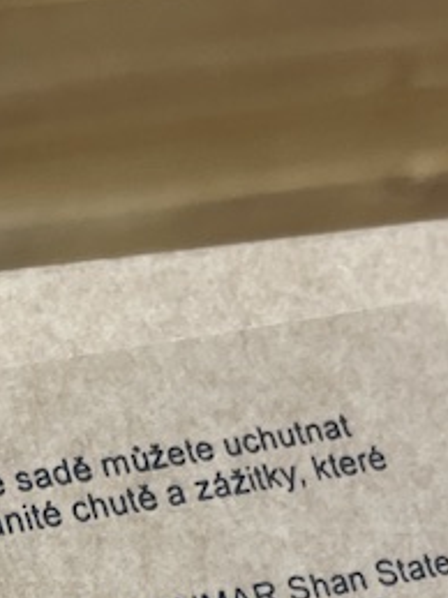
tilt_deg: -72.6
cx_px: -115
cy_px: 964
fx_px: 1848
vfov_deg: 16.3
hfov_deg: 13.4
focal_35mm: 107
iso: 100
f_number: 1.6
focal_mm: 4.2
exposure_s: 1/50
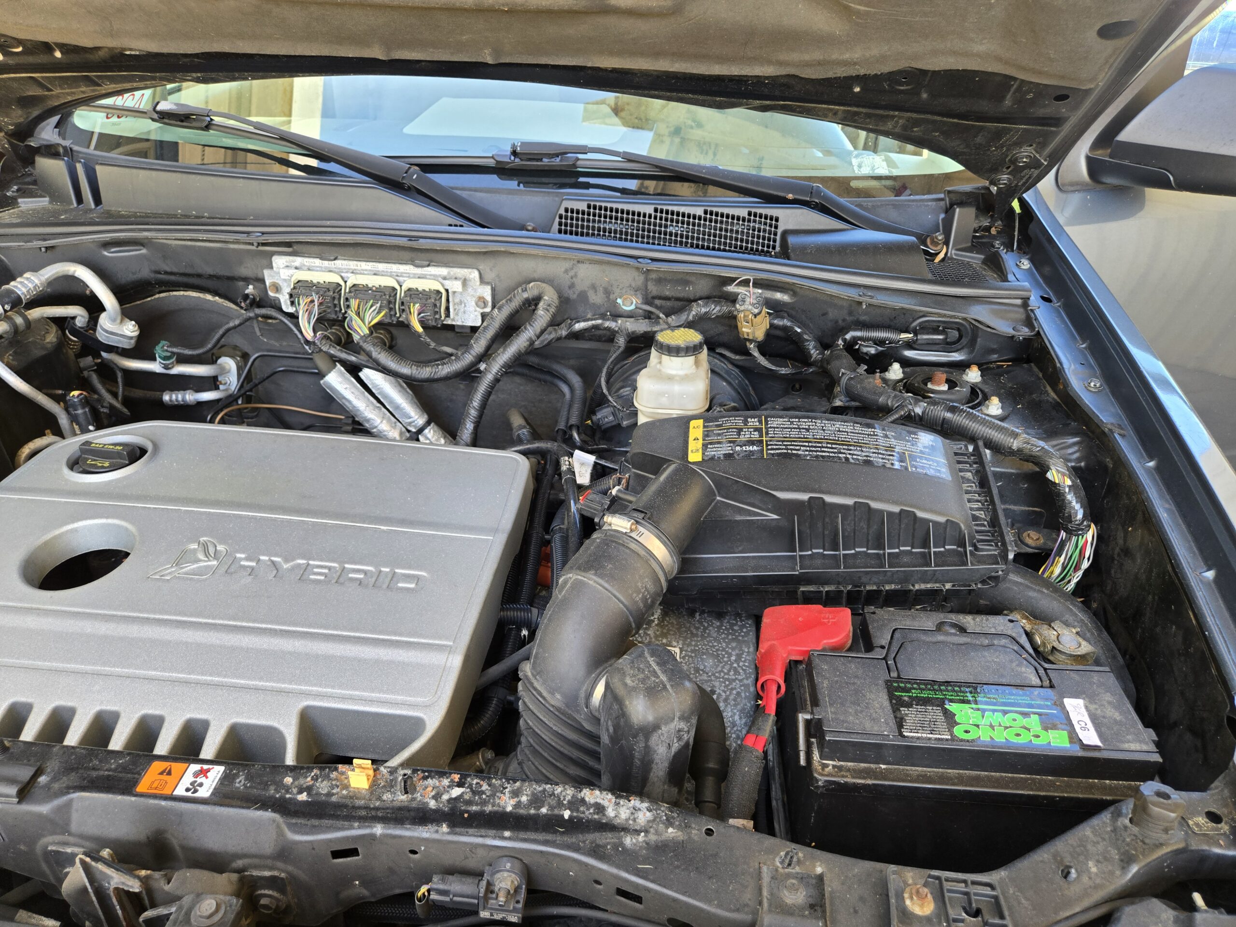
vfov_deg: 58.9
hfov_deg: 73.9
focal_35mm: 23
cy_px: 464
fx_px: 821
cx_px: 618
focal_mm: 5.4
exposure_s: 1/180
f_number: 1.8
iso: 100
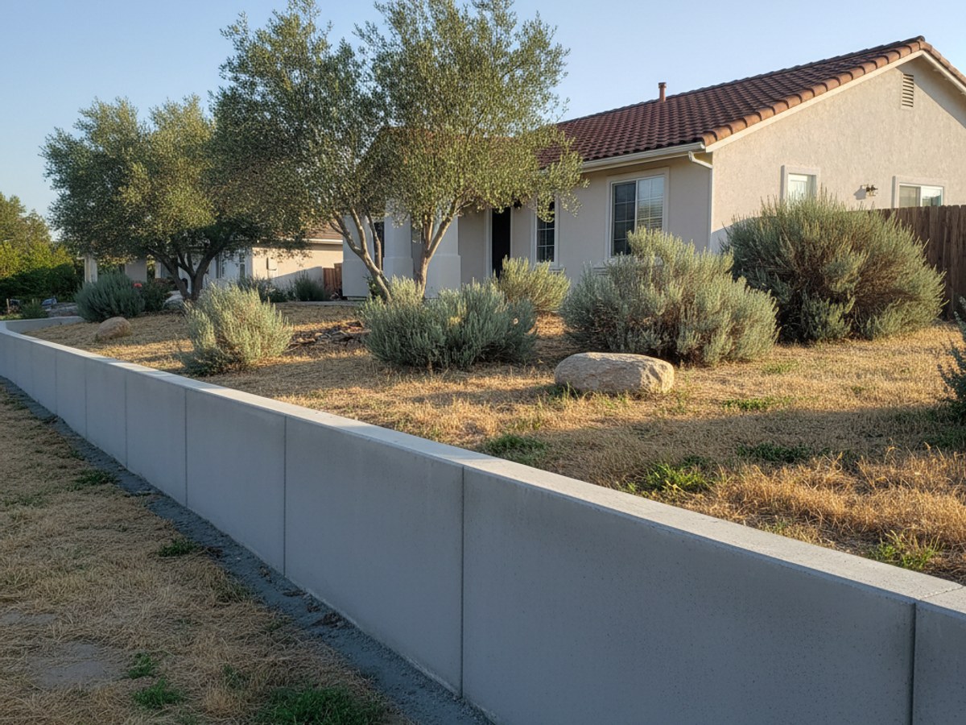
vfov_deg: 56.8
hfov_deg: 71.6
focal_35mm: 24
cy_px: 362
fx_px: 670
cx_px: 483
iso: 240
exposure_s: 1/136
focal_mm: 6.8
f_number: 1.68
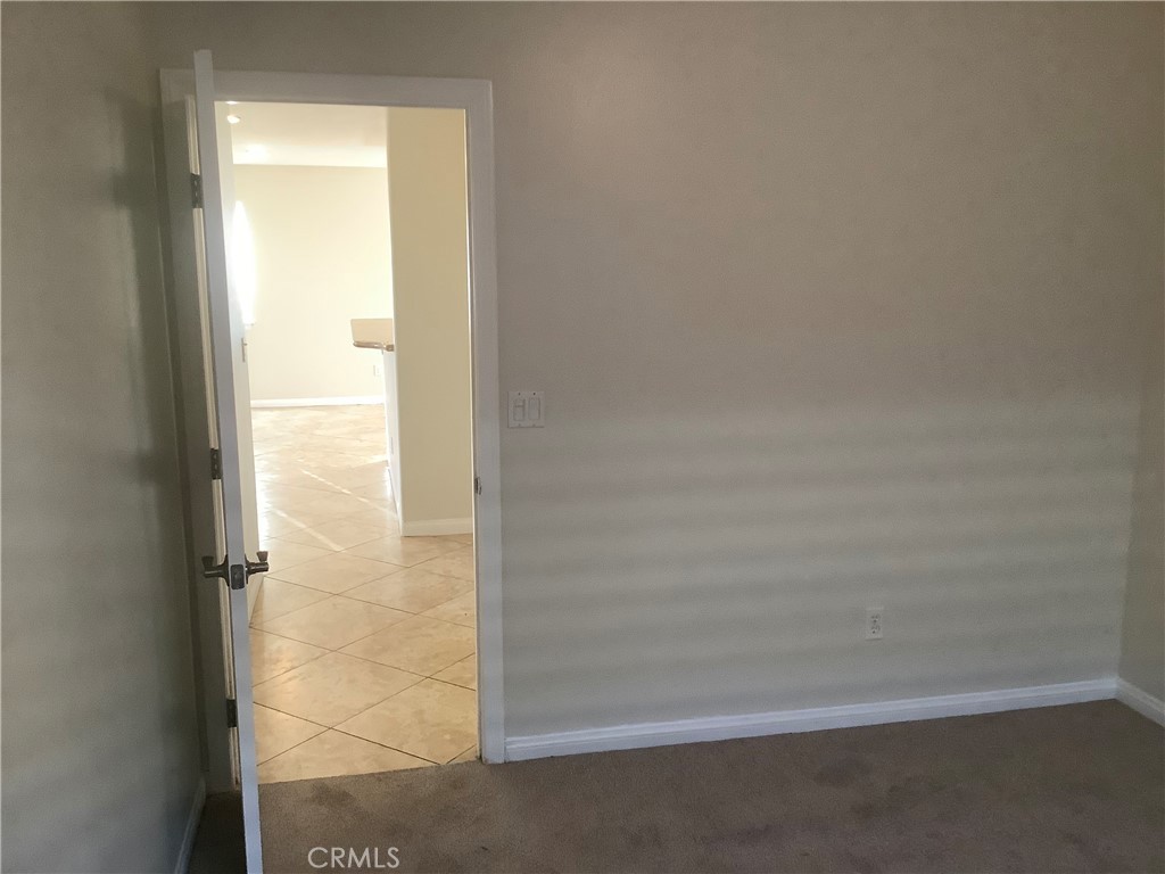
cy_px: 437
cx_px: 582
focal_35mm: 31
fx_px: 1043
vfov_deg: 45.4
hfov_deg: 58.4
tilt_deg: -11.1
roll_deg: +2.1
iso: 250
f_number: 2.4
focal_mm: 3.3
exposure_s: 1/60
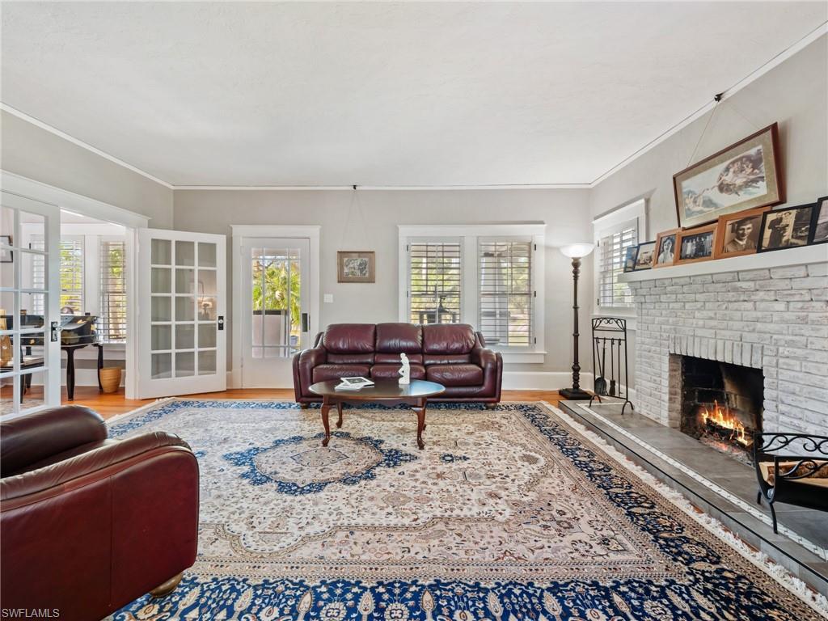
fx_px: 335
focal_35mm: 14
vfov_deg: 85.7
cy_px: 310
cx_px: 414
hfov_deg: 102.1
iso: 200
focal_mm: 7
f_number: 7.1
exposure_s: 1
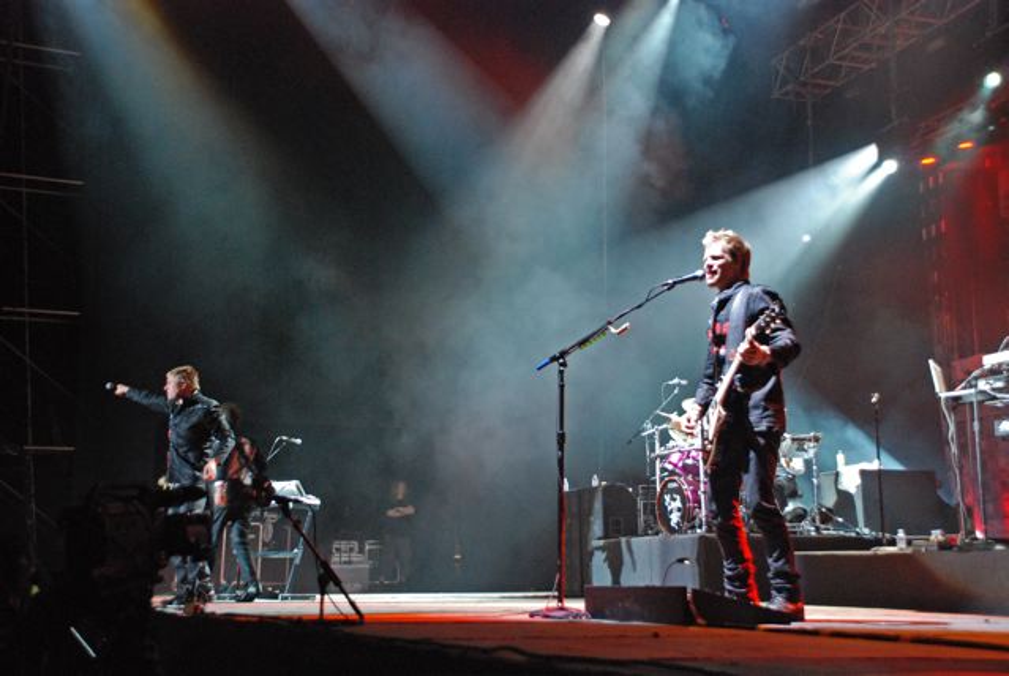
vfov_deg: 29.0
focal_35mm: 46
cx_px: 504
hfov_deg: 42.3
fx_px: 1305
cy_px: 338
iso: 1600
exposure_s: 1/40
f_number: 4.2
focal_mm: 31
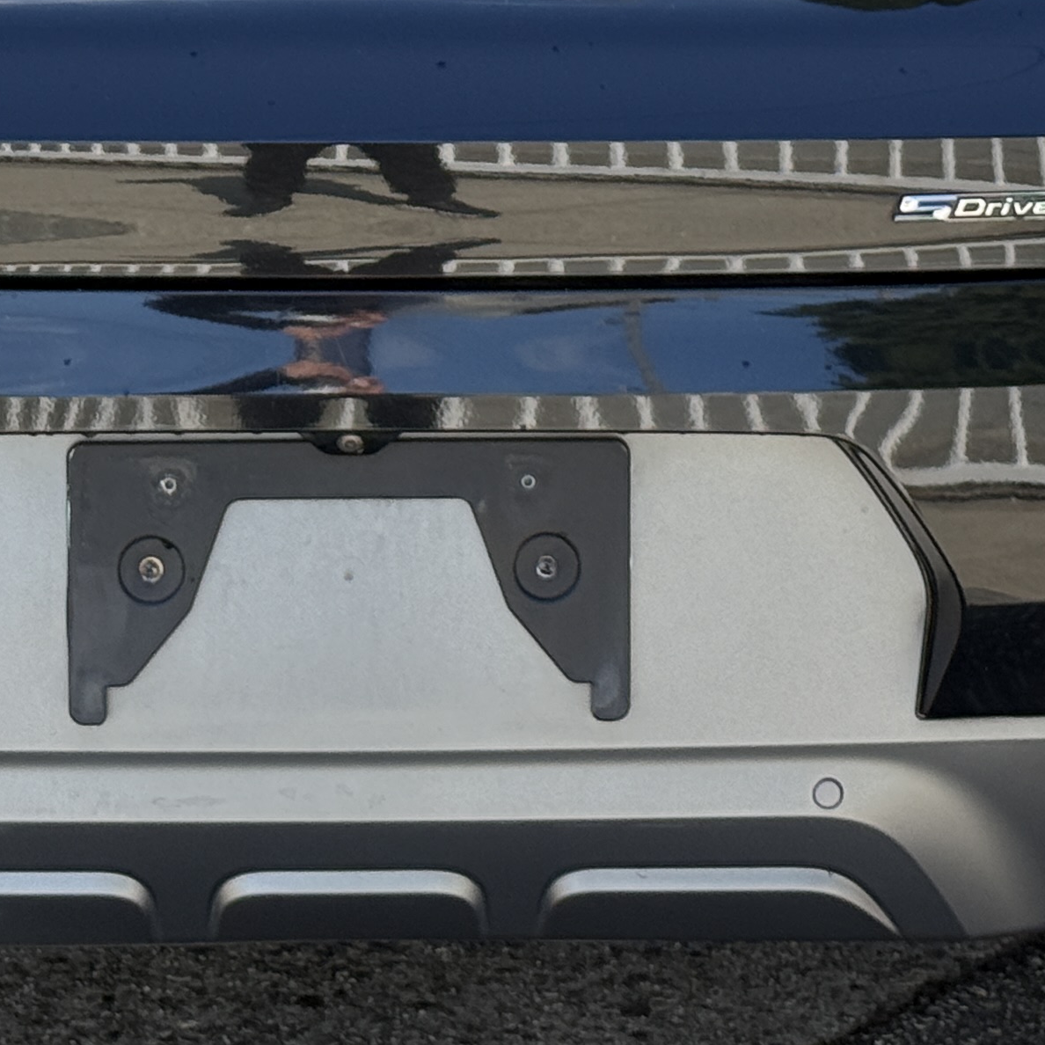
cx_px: 360
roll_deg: +1.1
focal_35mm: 144
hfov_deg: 12.1
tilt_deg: -10.2
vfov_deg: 12.0
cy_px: -57
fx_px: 4918
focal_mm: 6.76
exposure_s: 1/1330
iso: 80
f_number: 1.78
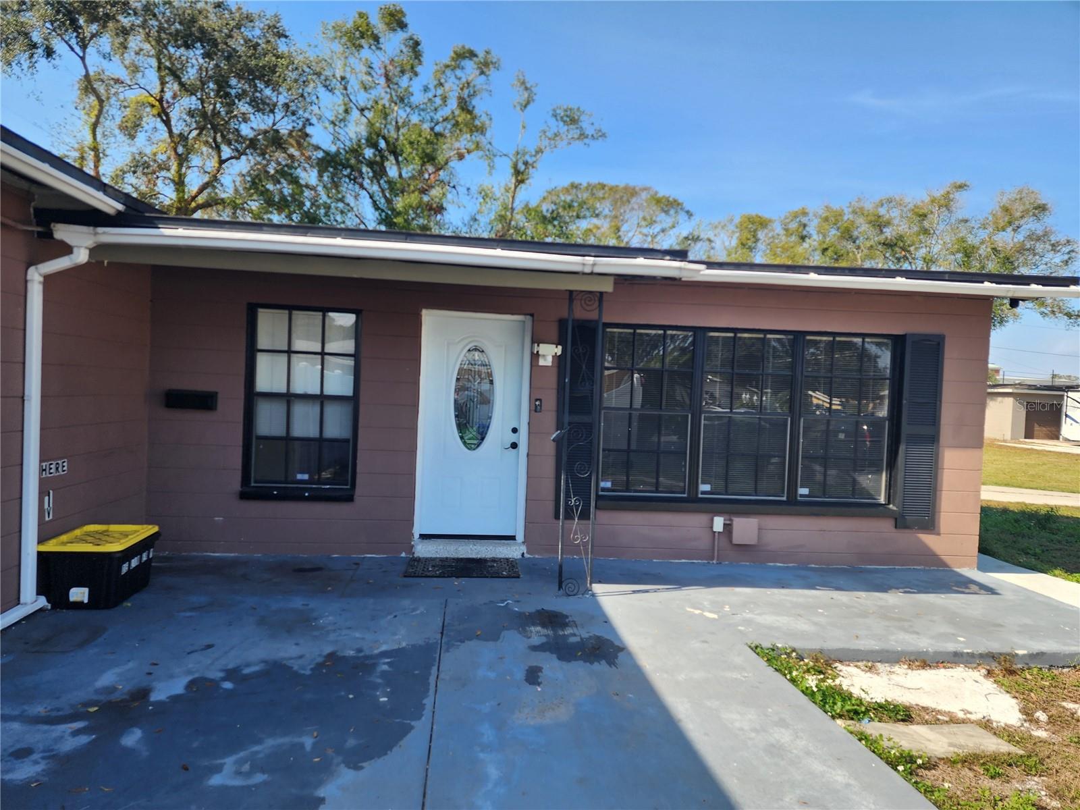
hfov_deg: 73.9
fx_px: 718
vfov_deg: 58.9
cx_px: 540
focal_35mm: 23
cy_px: 405
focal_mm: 6.4
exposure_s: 1/431
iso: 12
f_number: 1.8
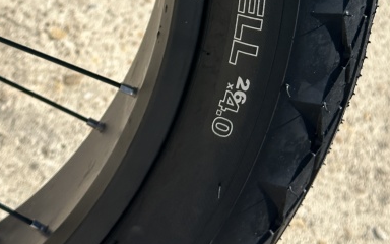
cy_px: -149
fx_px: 1201
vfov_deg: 11.0
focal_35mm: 113
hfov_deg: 18.4
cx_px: 197
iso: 64
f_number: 1.78
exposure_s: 1/3367
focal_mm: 6.86
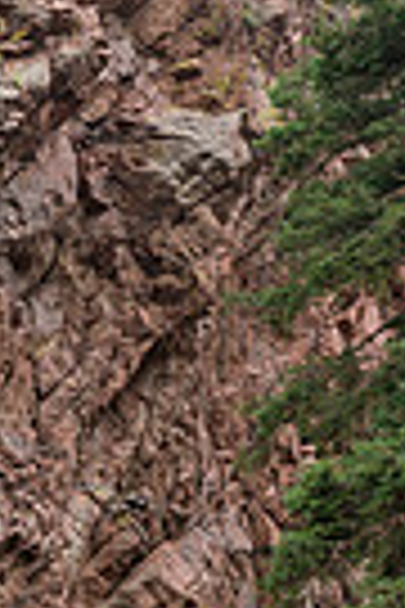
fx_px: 2700
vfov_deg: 12.8
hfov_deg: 8.5
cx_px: -83
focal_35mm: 160
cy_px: 320
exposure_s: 1/100
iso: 250
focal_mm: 48
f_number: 7.1
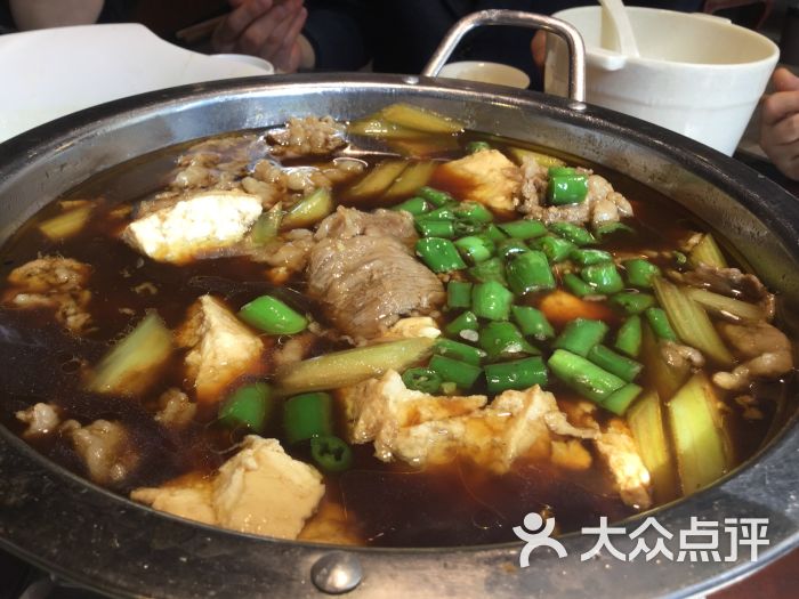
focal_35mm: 31
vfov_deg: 45.4
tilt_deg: -34.6
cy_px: 300
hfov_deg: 58.4
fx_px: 716
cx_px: 400
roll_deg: -4.8
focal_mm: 3.3
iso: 32
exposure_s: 1/50
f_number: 2.4
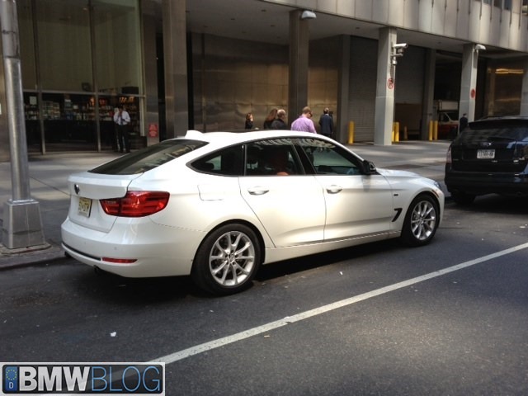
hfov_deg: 52.6
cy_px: 198
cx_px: 264
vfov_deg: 40.7
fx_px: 534
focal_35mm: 35
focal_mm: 4.28
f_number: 2.4
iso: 50
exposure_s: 1/120
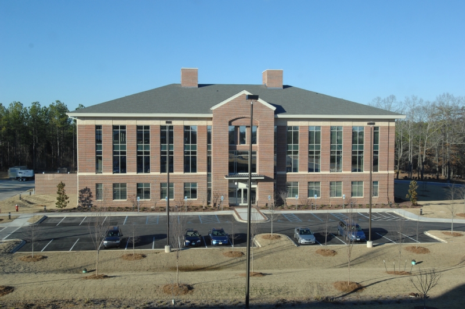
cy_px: 154
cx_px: 232
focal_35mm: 30
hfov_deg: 62.0
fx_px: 387
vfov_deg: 43.5
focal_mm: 20
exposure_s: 1/320
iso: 400
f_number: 8.5
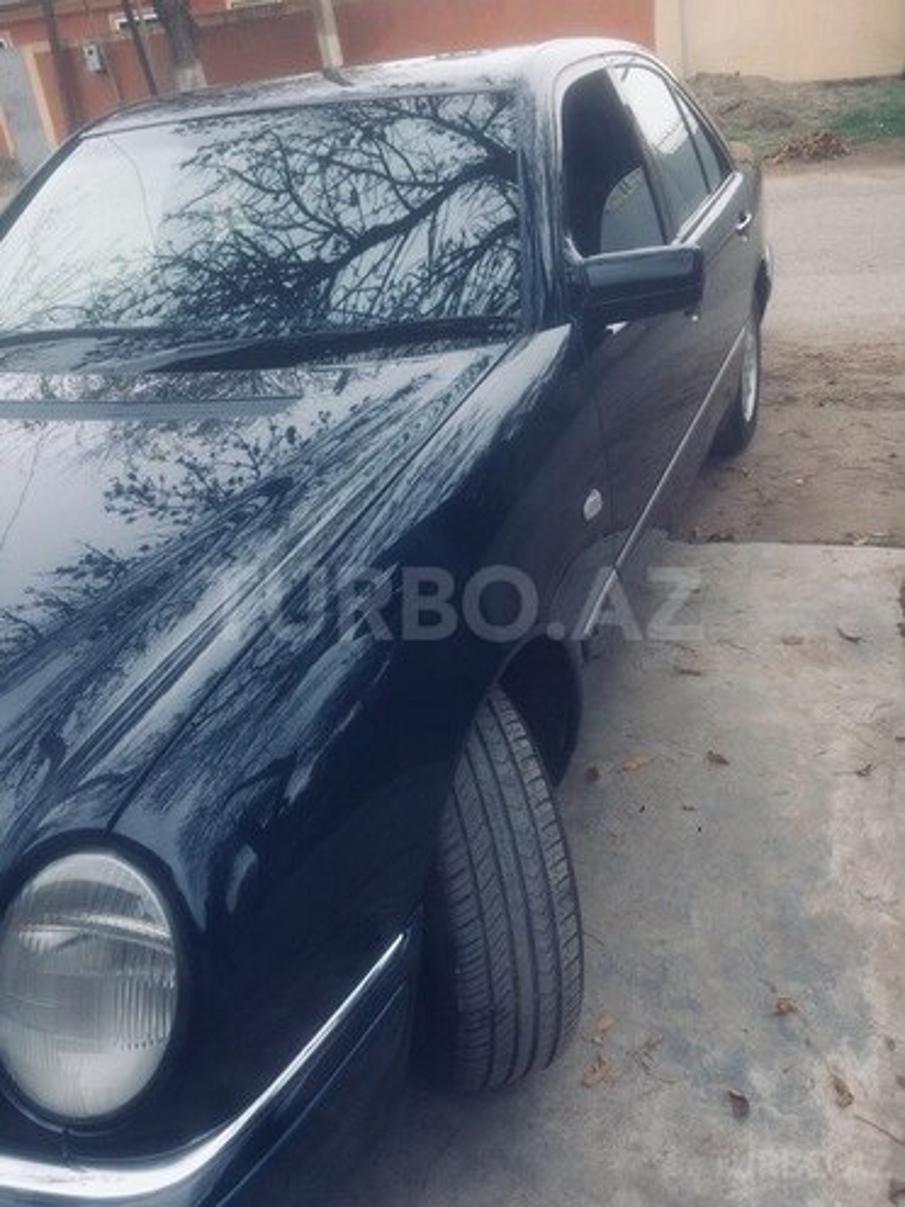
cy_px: 604
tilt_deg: -31.4
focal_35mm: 29
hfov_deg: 48.2
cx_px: 452
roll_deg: +6.4
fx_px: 1011
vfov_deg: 61.7
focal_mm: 4.15
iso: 32
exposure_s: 1/107
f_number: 2.2
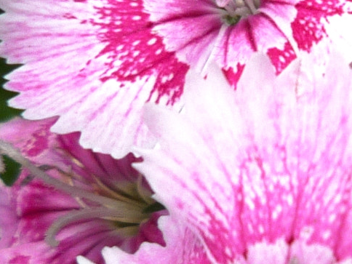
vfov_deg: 11.6
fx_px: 1291
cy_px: 243
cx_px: 622
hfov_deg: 13.9
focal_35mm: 127
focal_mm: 5.2
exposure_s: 1/400
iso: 100
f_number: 4
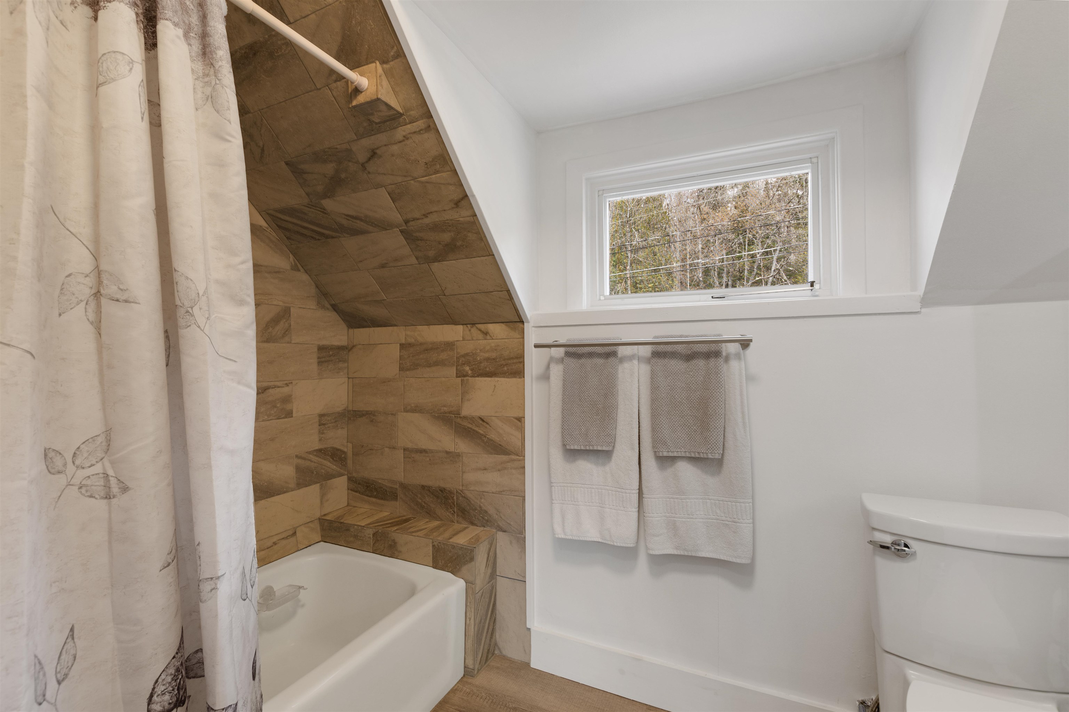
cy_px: 356
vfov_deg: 77.3
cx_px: 534
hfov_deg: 100.4
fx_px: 445
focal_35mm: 15
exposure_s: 1/13
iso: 100
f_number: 8
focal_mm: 10
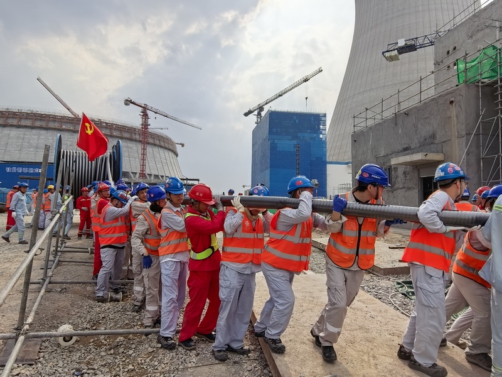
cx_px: 251
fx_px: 319
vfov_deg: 61.1
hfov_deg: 76.4
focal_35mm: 22
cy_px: 188
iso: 50
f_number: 2.2
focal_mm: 1.95
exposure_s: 1/1792
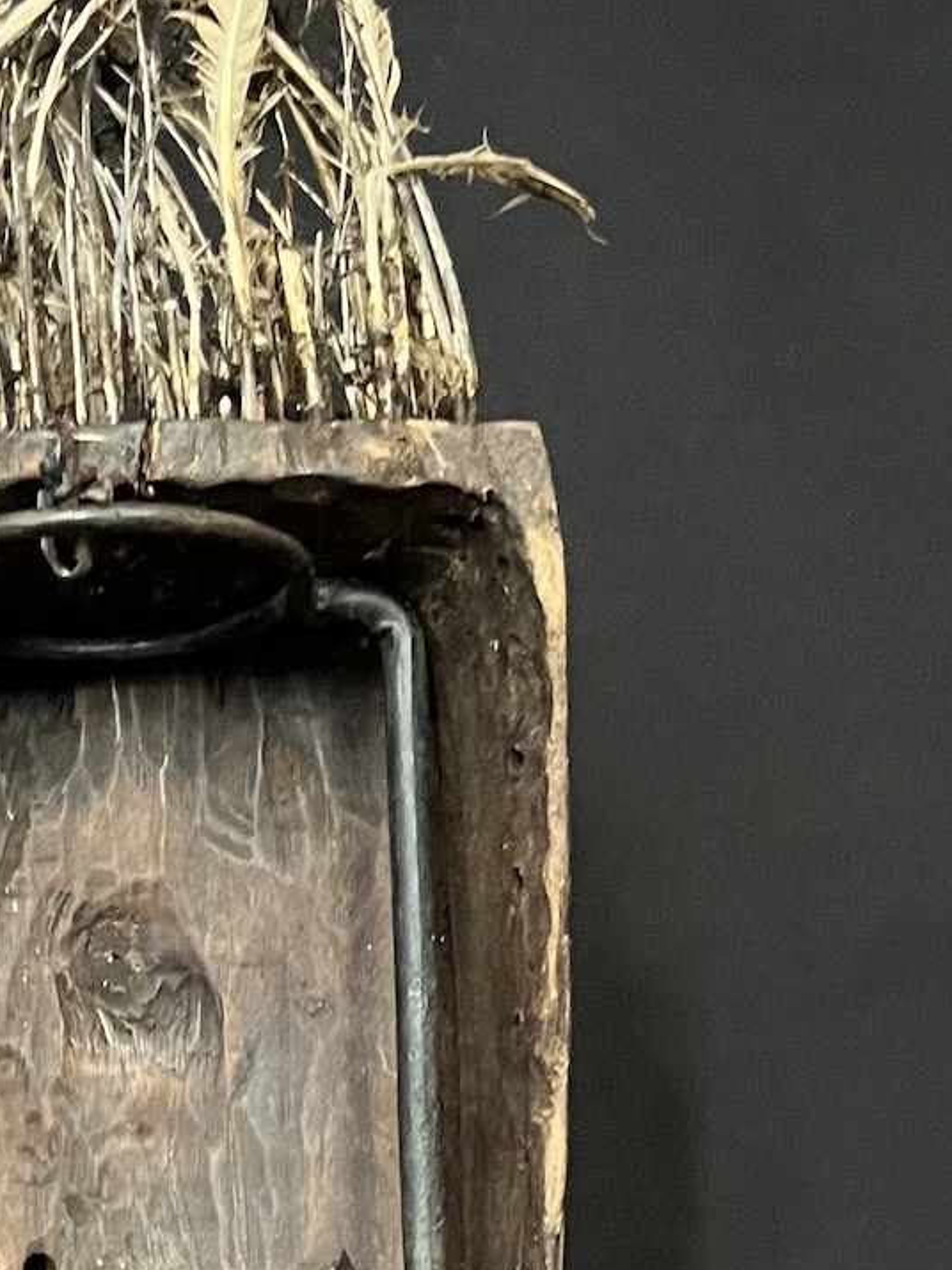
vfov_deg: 22.7
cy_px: 1469
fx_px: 2934
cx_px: 234
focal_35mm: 80
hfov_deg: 18.3
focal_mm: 5.1
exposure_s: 1/32
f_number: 1.6
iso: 640
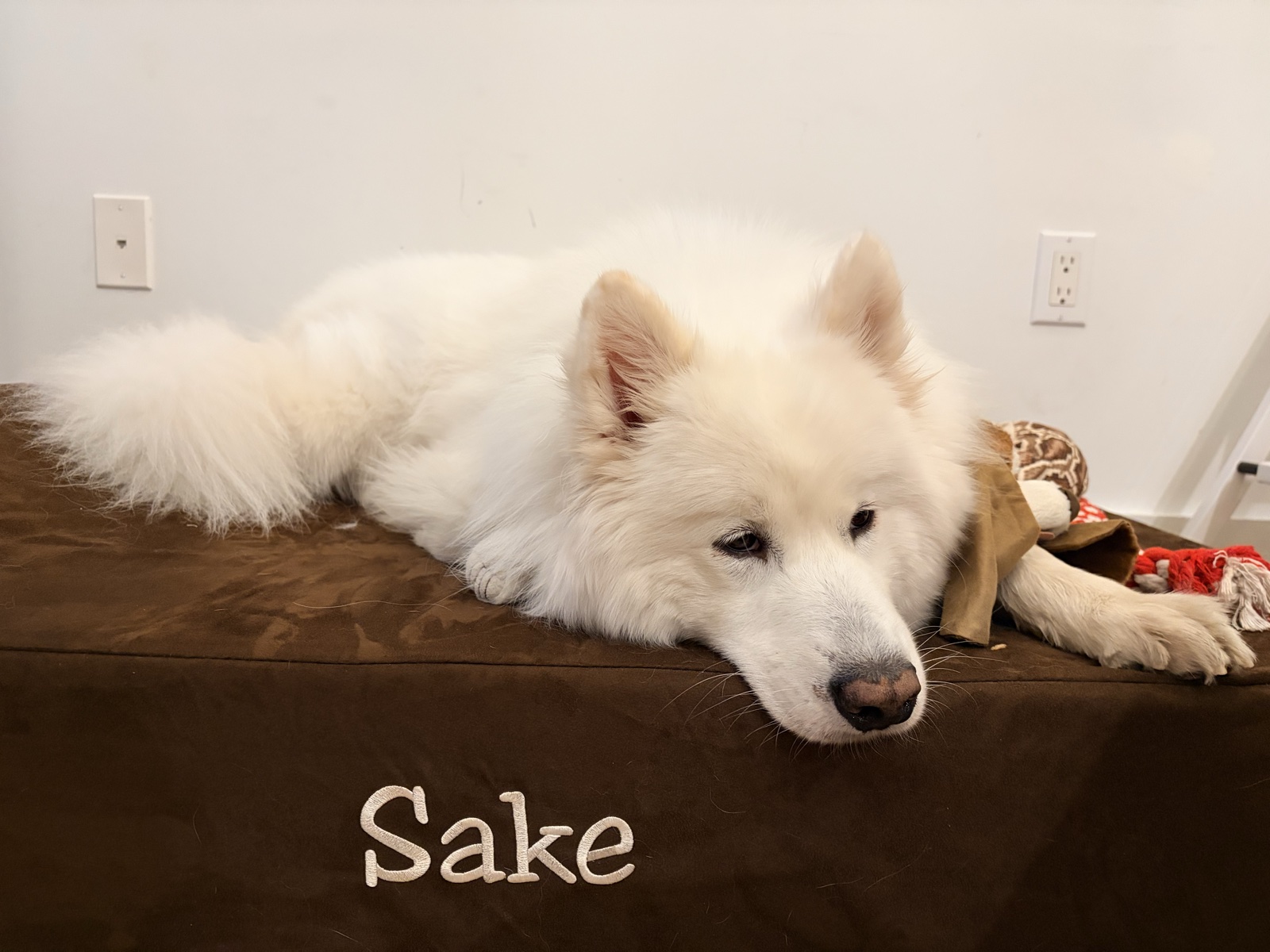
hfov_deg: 67.3
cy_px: 476
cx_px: 635
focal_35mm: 26
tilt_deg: -7.7
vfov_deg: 53.1
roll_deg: -2.7
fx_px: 954
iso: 500
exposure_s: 1/60
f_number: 1.6
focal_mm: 5.96
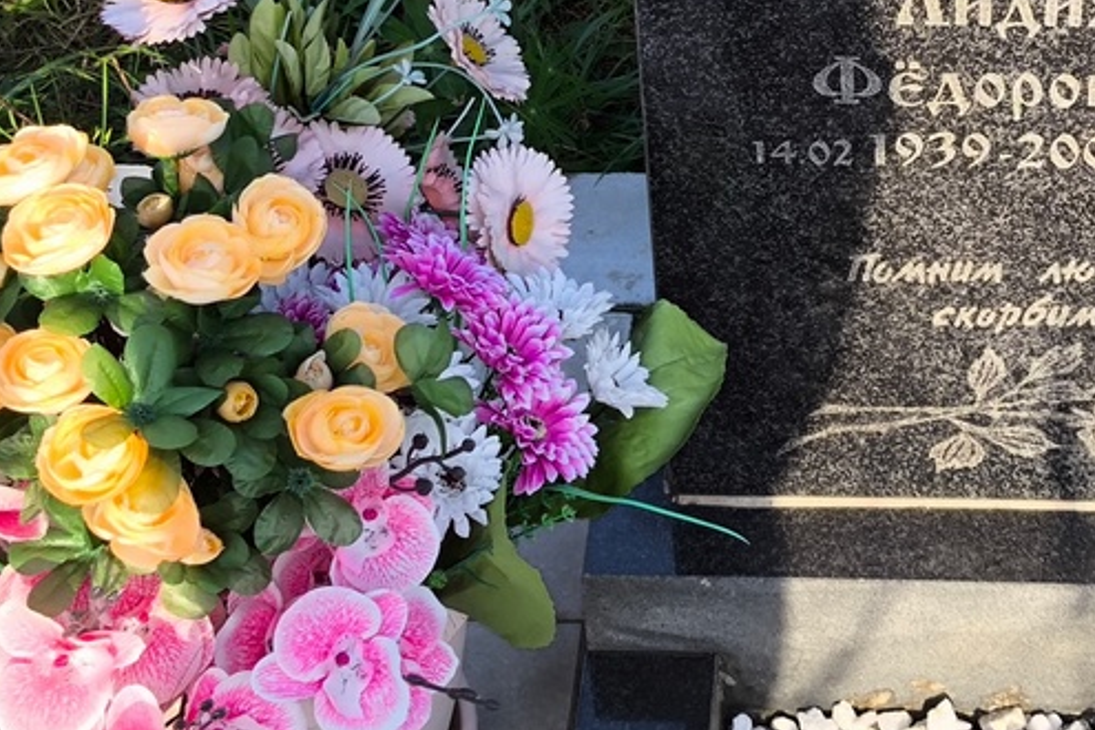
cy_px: 93
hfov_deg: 23.9
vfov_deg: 16.1
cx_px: 828
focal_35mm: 84
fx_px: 2555
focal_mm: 4.71
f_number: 1.7
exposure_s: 1/584
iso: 50
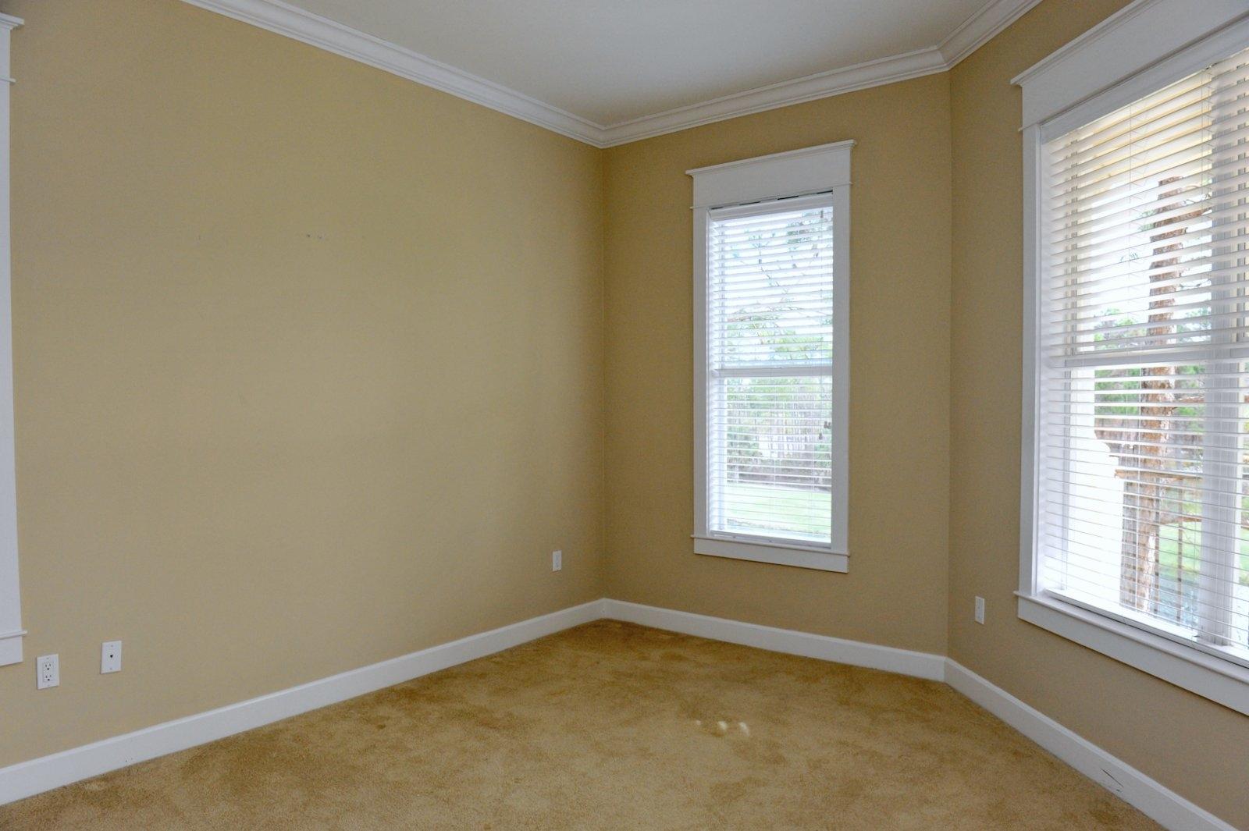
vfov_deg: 53.1
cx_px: 624
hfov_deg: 73.8
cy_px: 416
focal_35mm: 24
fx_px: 832
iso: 1600
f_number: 8
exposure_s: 1/250
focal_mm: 24
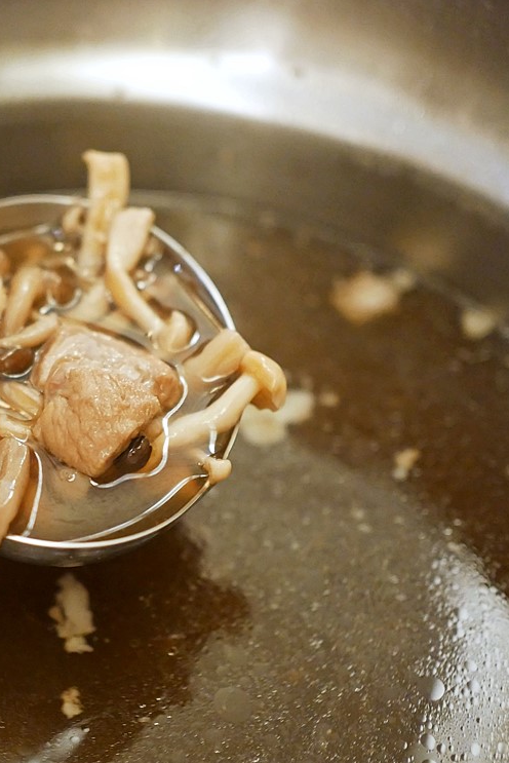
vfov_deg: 28.8
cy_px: 384
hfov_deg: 19.0
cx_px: 27
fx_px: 1483
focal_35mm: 70
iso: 3200
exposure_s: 1/60
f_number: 1.8
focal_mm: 25
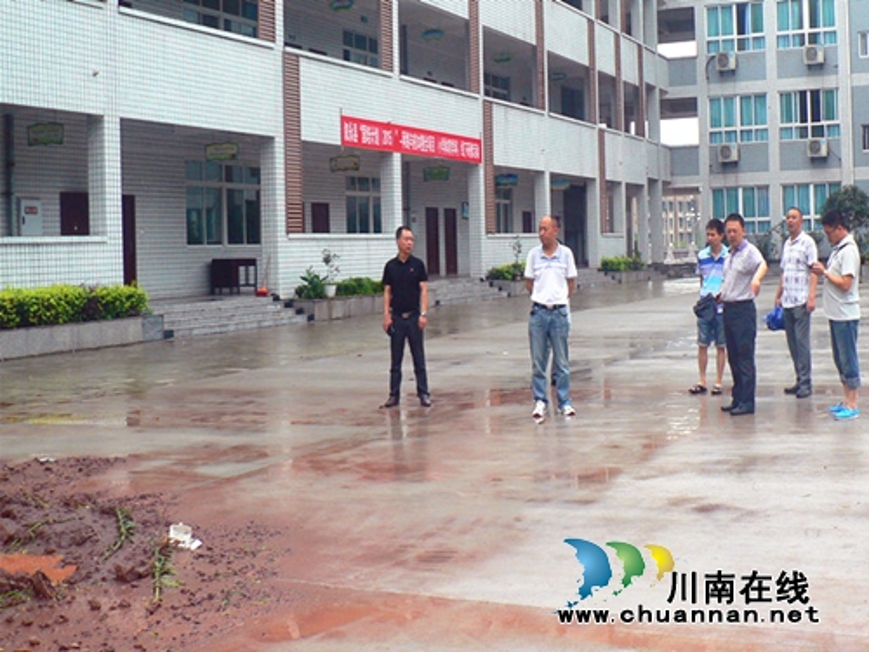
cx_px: 434
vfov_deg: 39.7
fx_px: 904
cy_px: 326
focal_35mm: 36
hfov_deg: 51.4
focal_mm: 6
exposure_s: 1/80
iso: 80
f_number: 4
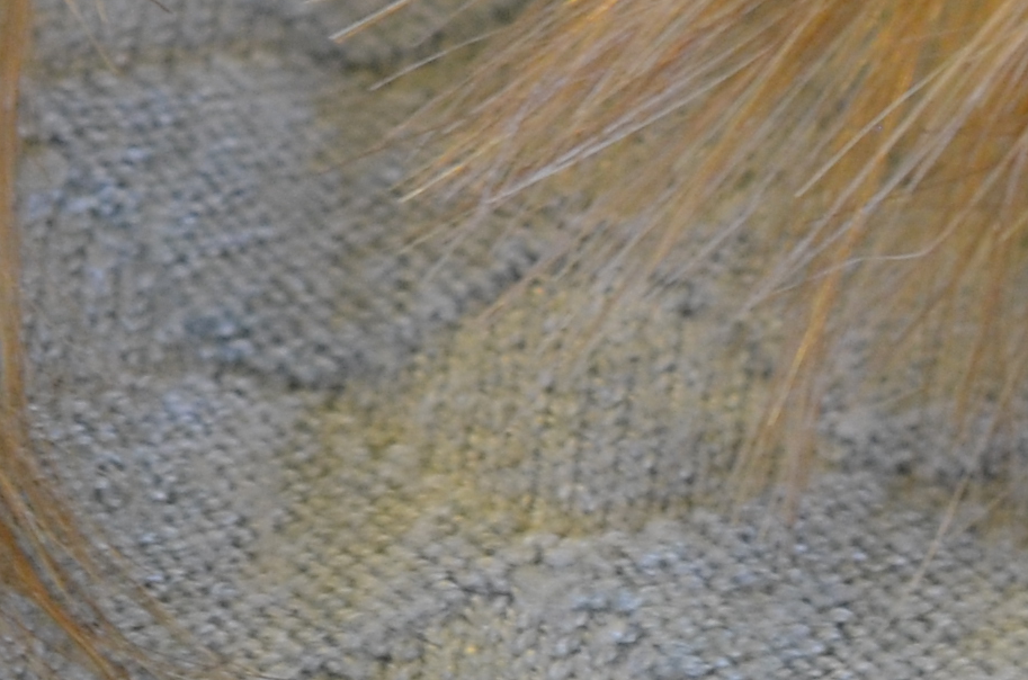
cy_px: 813
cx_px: 1916
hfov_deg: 6.2
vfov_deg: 4.2
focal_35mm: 324
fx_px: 9230
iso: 560
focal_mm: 40
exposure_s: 1/60
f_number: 4
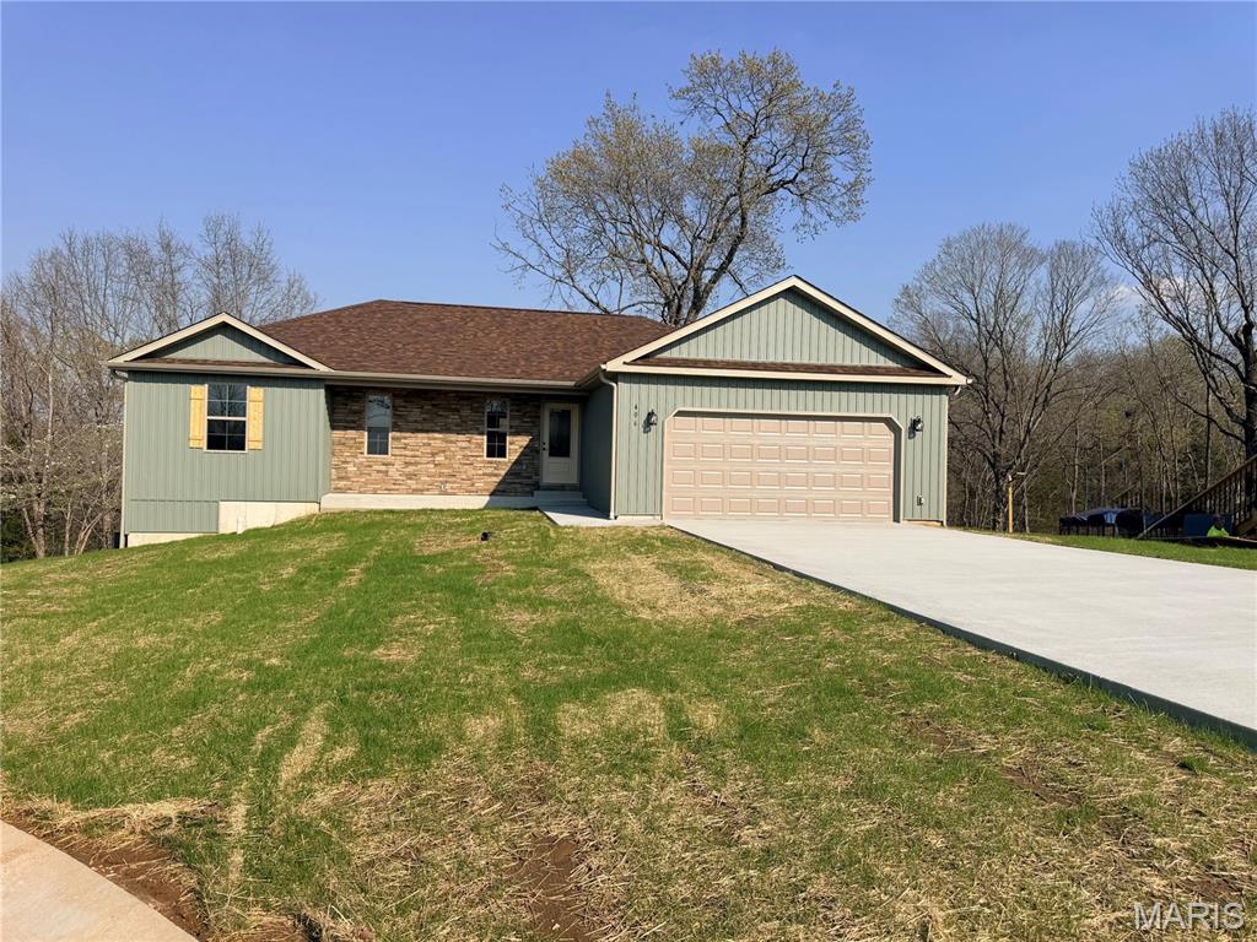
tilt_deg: +0.5
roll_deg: -1.3
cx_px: 628
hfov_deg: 71.6
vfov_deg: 56.8
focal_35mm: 24
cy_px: 471
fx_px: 872
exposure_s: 1/5714
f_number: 1.78
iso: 80
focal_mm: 6.76
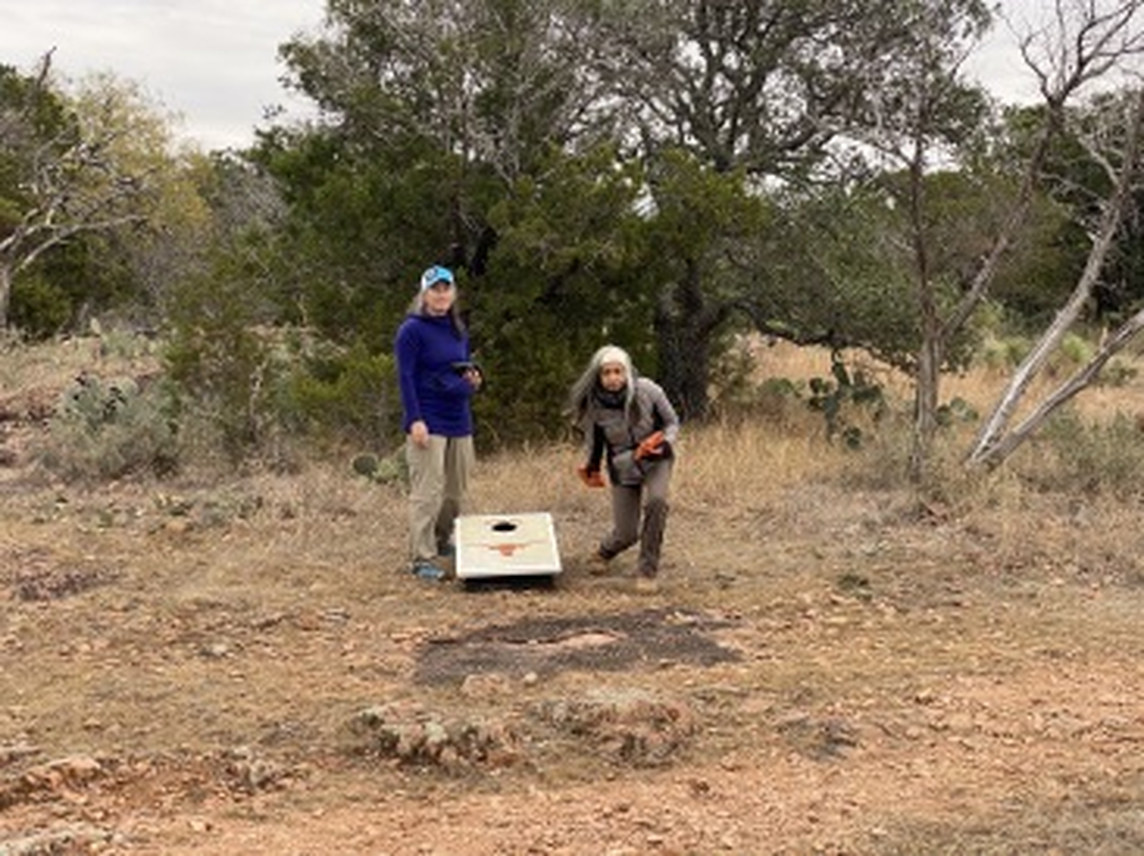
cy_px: 428
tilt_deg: -1.5
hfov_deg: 36.8
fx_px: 1717
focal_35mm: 52
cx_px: 572
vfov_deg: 28.0
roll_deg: -2.1
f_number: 2
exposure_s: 1/121
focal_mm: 6
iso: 40
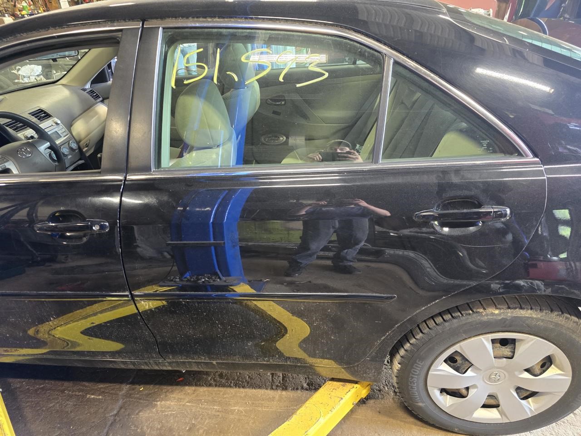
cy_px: 218
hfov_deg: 73.9
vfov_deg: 58.9
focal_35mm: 23
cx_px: 290
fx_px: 386
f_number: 1.7
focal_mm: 6.3
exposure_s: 1/60
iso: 800
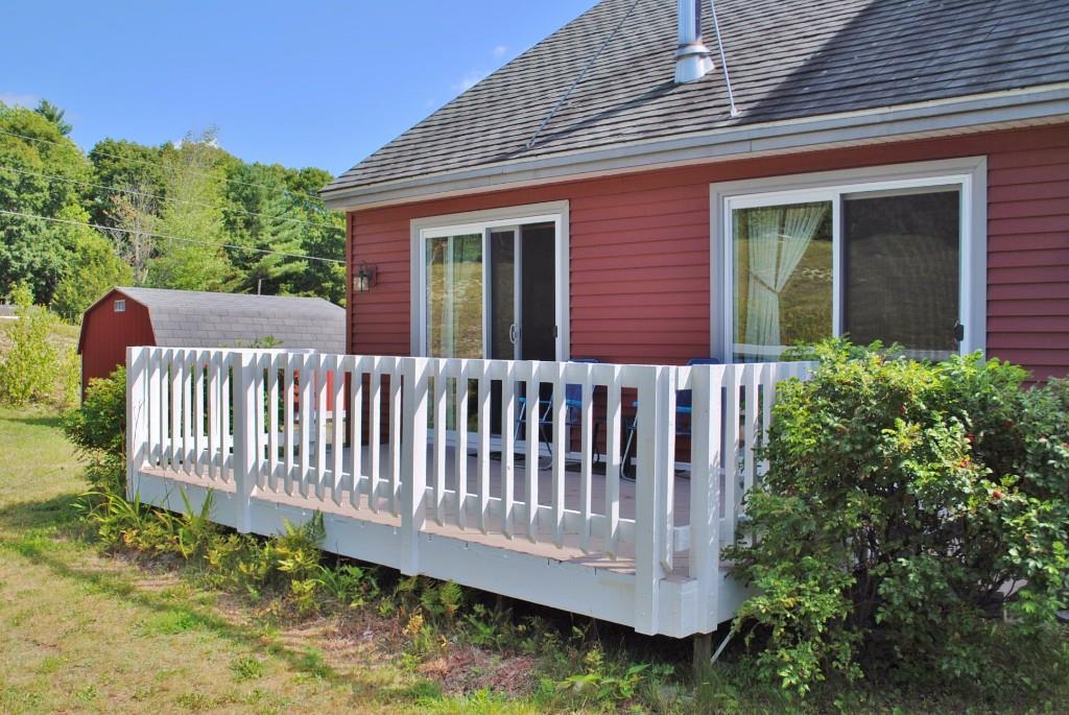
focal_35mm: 33
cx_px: 534
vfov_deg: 40.1
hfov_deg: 57.2
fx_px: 981
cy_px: 358
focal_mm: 22
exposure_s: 1/250
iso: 100
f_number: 8
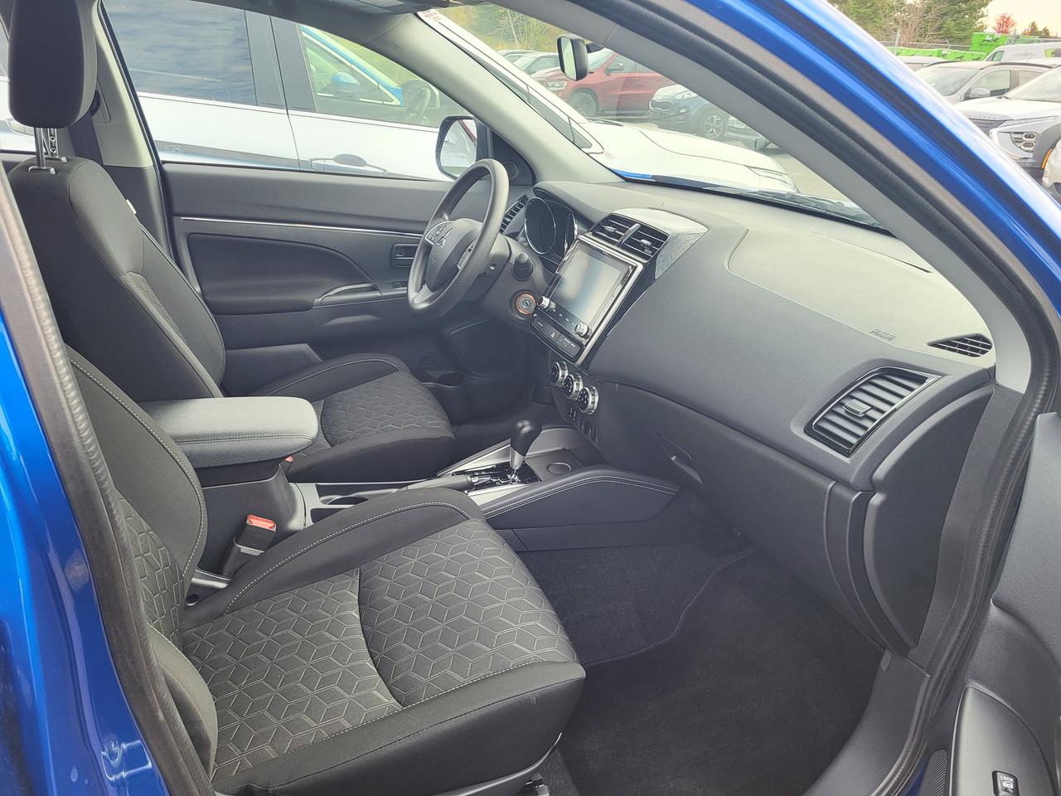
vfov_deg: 53.1
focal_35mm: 26
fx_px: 797
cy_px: 398
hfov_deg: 67.3
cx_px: 530
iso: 50
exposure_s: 1/120
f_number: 1.8
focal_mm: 5.4
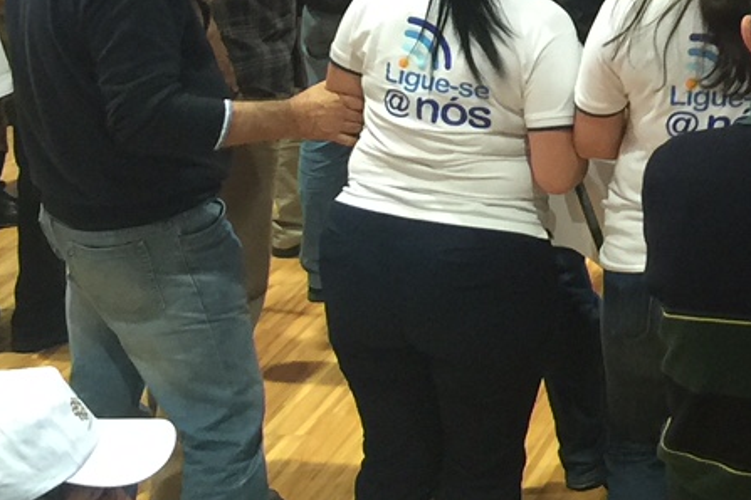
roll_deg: -1.6
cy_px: -337
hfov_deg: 17.3
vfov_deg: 11.7
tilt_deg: -4.8
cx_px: 1025
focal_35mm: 110
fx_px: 2295
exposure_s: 1/17
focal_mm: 4.15
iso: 40
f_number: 2.2
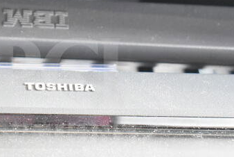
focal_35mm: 149
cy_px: 93
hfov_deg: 13.7
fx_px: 969
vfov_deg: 9.2
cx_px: 58
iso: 9000
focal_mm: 55
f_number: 5.6
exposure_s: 1/100
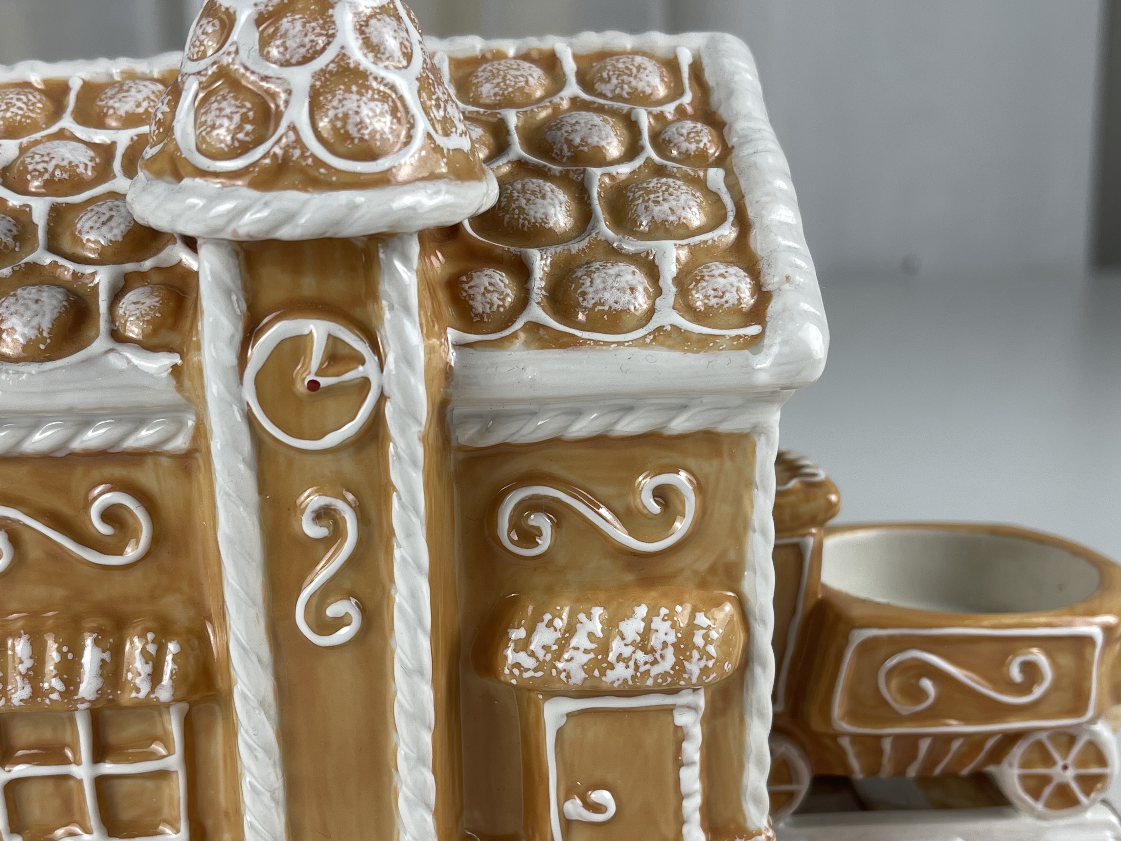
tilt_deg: -18.5
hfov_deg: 42.9
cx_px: 485
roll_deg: +1.0
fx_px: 1425
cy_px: 566
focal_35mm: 44
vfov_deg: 32.6
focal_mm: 5.1
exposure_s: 1/151
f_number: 1.6
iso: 32
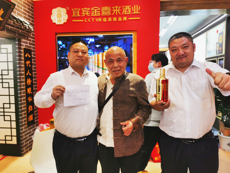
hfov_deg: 65.3
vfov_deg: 51.4
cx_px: 115
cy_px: 86
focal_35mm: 27
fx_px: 179
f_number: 1.6
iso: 80
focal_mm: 5.56
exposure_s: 1/100
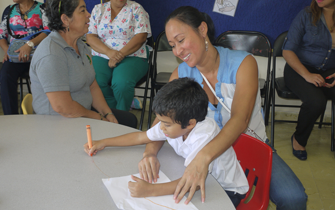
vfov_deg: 31.2
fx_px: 374
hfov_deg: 48.2
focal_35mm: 41
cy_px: 112
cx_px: 169
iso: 160
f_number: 4.3
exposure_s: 1/30
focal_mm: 19
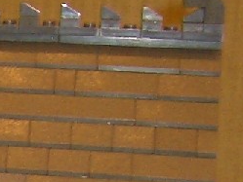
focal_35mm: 243
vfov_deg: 5.7
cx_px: -379
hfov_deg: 7.5
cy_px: 544
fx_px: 1707
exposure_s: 1/60
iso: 100
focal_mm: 5.8
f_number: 2.6
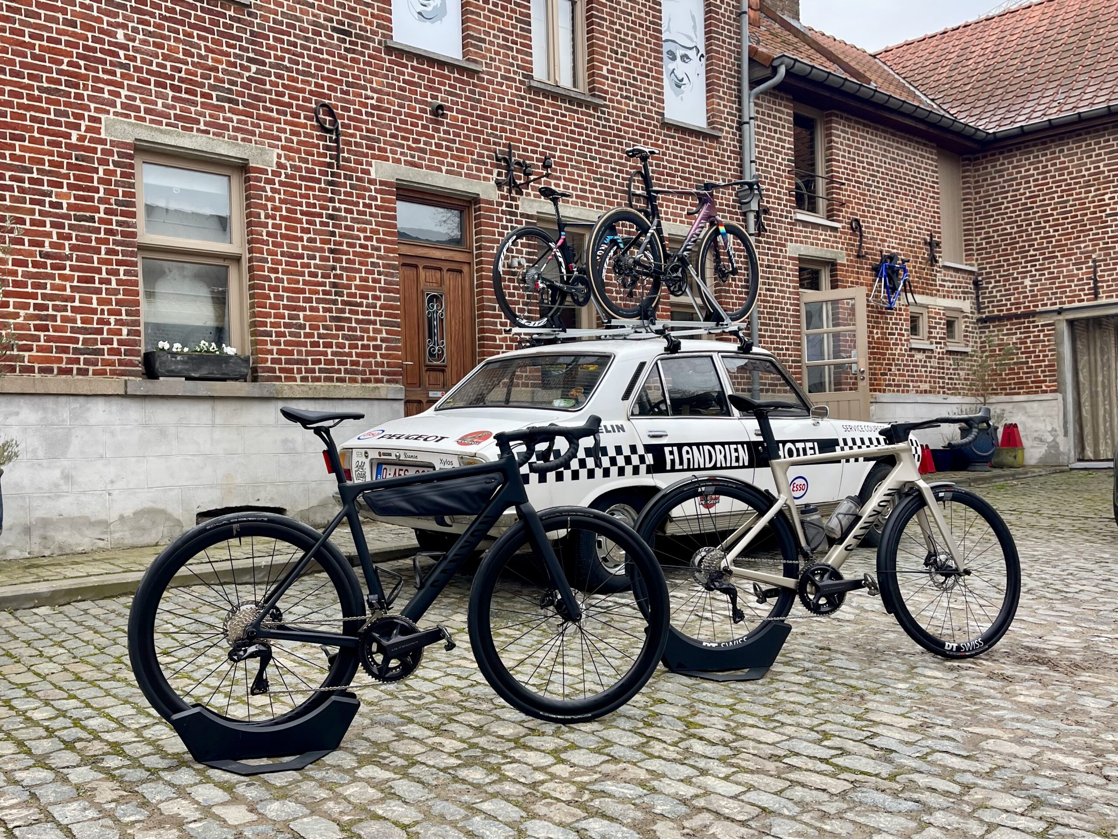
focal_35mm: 25
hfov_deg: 69.4
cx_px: 559
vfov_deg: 54.9
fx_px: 807
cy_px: 420
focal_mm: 5.1
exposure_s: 1/569
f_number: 1.6
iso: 32
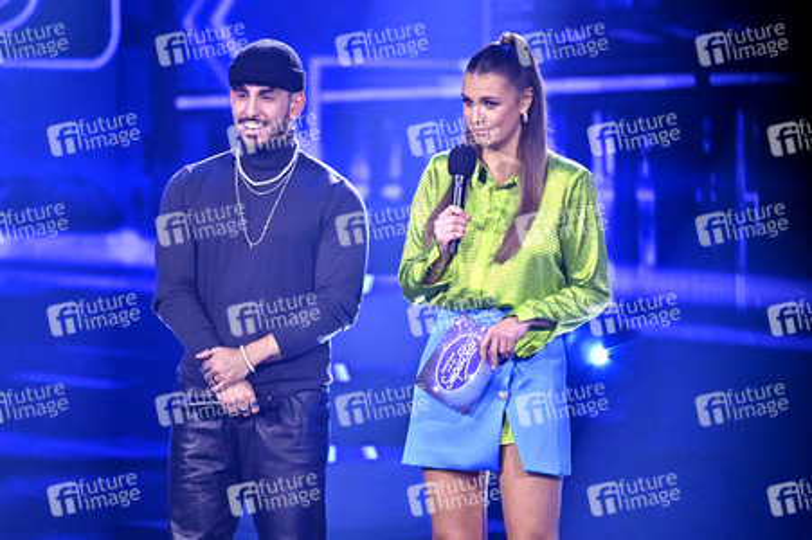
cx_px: 406
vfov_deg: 3.4
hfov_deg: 5.2
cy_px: 270
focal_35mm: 400
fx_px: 9015
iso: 5000
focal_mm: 400
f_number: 4.5
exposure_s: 1/640
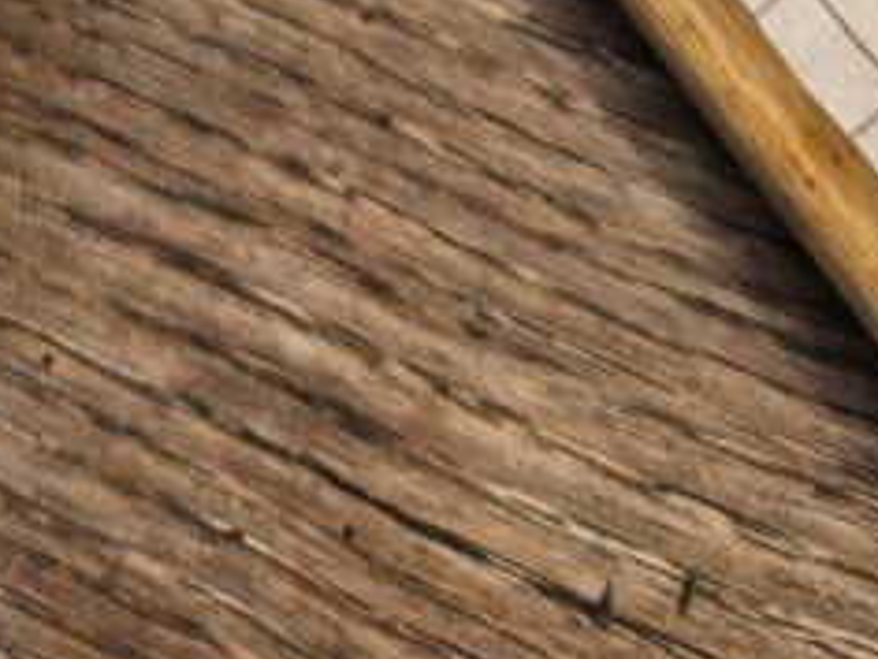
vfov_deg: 12.6
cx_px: 11
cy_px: -756
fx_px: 2536
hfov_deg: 19.1
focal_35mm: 100
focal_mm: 6.3
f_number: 1.7
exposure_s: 1/444
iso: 10
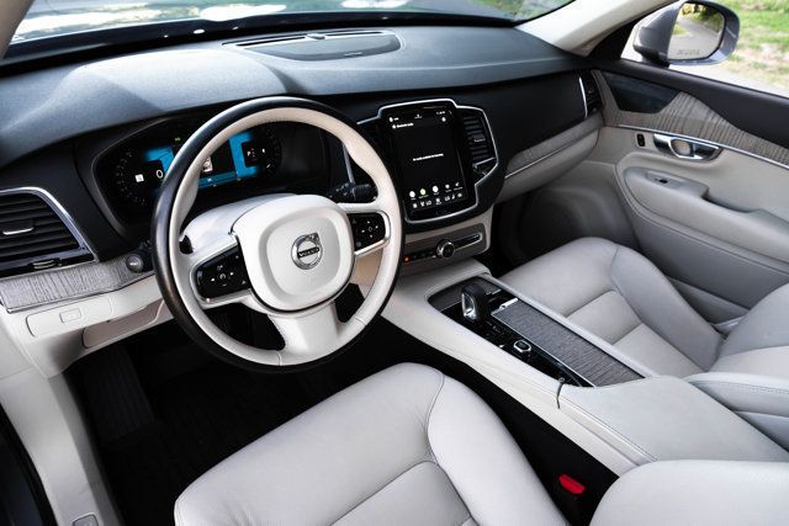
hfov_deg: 73.7
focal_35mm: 24
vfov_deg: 53.2
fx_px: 526
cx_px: 394
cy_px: 263
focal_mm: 24
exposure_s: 1/200
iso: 1000
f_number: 6.3
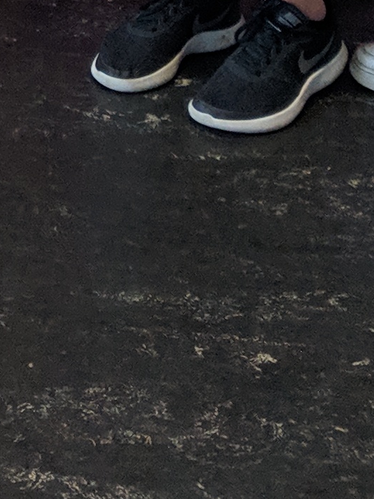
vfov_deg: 10.8
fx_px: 2219
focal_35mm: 154
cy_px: -727
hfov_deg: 9.4
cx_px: -183
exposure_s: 1/100
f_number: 1.8
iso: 182
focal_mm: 4.44
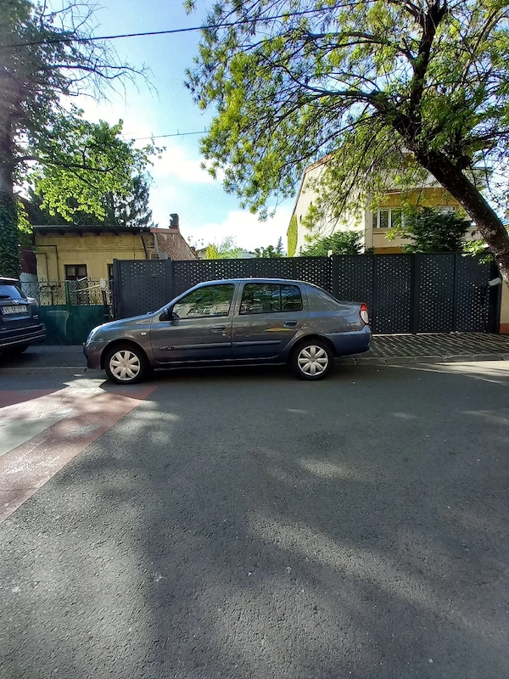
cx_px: 254
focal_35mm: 13
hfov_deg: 89.9
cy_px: 340
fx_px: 255
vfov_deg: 106.2
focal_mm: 1.13
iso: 50
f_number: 2.2
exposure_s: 1/204
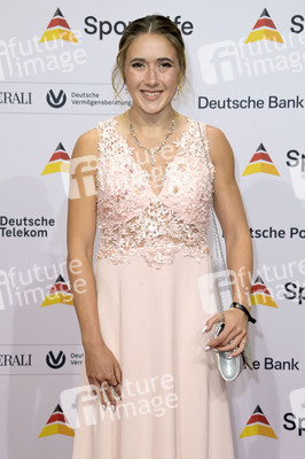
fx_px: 1146
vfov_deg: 22.6
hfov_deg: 15.2
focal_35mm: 90
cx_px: 152
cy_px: 230
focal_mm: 90
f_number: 6.3
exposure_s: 1/250
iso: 640
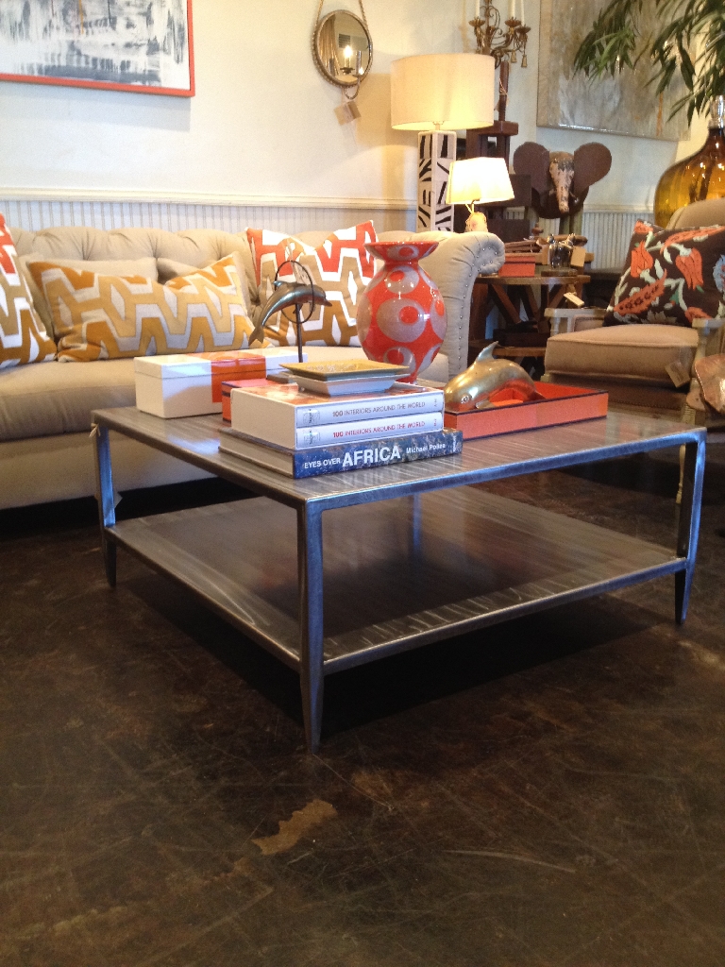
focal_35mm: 35
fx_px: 977
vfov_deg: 52.6
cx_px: 362
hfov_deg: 40.7
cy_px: 484
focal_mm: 4.28
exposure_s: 1/20
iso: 160
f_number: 2.4
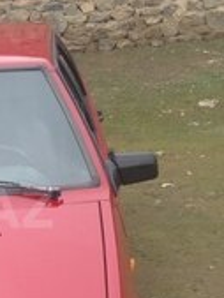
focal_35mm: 97
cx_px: -83
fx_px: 836
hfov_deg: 14.5
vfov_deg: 20.1
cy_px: 208
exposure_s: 1/163
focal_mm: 4.12
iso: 50
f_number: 2.4
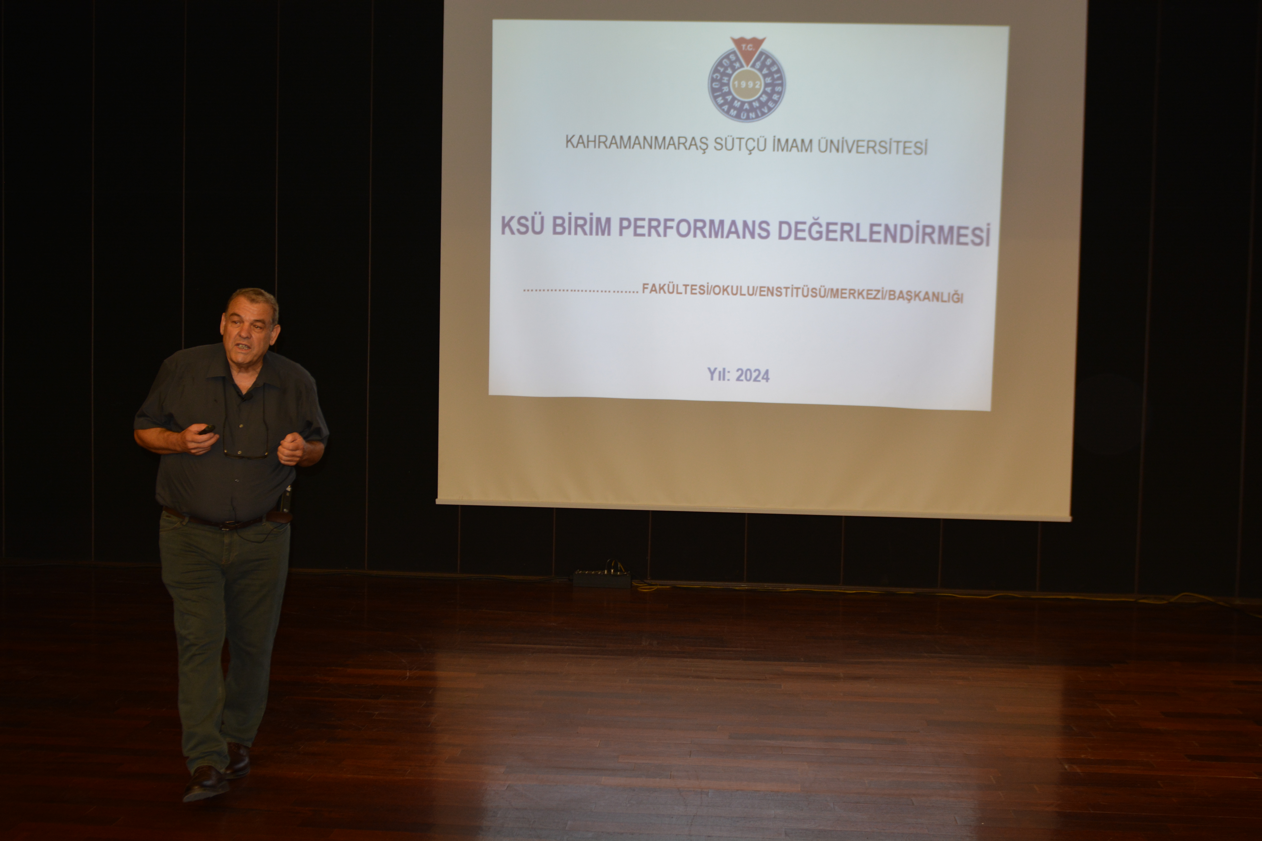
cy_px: 420
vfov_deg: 33.0
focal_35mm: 40
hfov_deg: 47.9
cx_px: 631
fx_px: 1420
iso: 400
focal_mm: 27
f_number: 2.8
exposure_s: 1/80
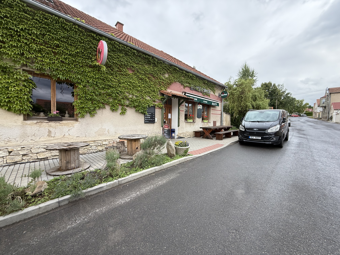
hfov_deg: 102.1
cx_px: 170
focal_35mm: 14
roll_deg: -0.4
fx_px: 138
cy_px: 128
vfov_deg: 85.7
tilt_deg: -2.5
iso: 64
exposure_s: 1/338
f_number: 2.2
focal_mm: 2.22
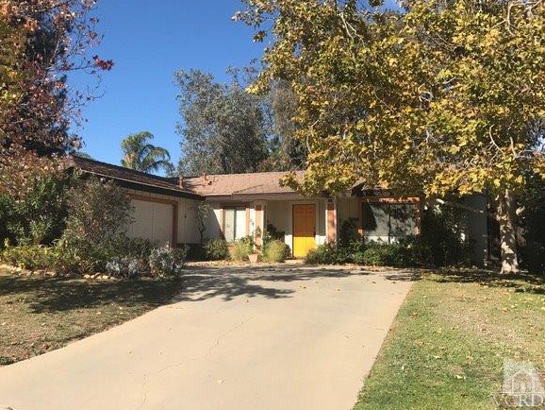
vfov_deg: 45.4
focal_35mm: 31
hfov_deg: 58.3
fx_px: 488
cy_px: 187
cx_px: 256
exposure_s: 1/2128
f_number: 1.8
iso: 20
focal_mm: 3.99
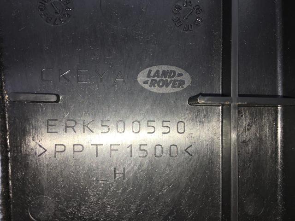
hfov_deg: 61.7
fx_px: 247
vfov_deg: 48.2
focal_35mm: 29
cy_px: 110
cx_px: 148
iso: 25
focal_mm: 4.15
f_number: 2.2
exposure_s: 1/194
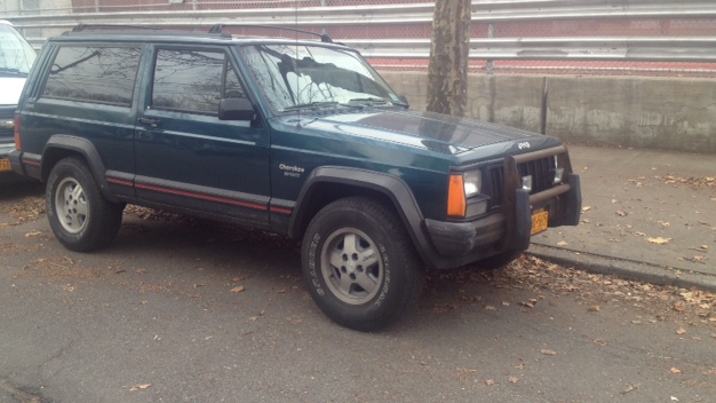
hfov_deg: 51.6
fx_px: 740
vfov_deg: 30.3
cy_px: 163
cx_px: 360
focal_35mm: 39
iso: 50
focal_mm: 4.28
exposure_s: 1/139
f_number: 2.4
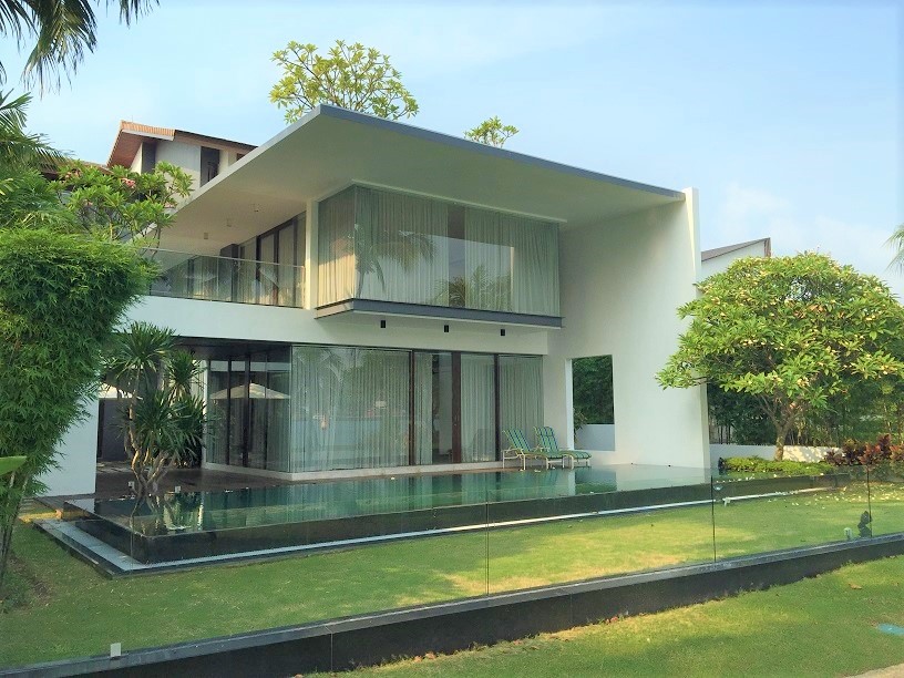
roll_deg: -1.9
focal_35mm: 29
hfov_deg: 61.7
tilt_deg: +5.6
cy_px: 339
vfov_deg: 48.2
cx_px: 452
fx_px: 757
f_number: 2.2
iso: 32
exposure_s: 1/1364
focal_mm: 4.15
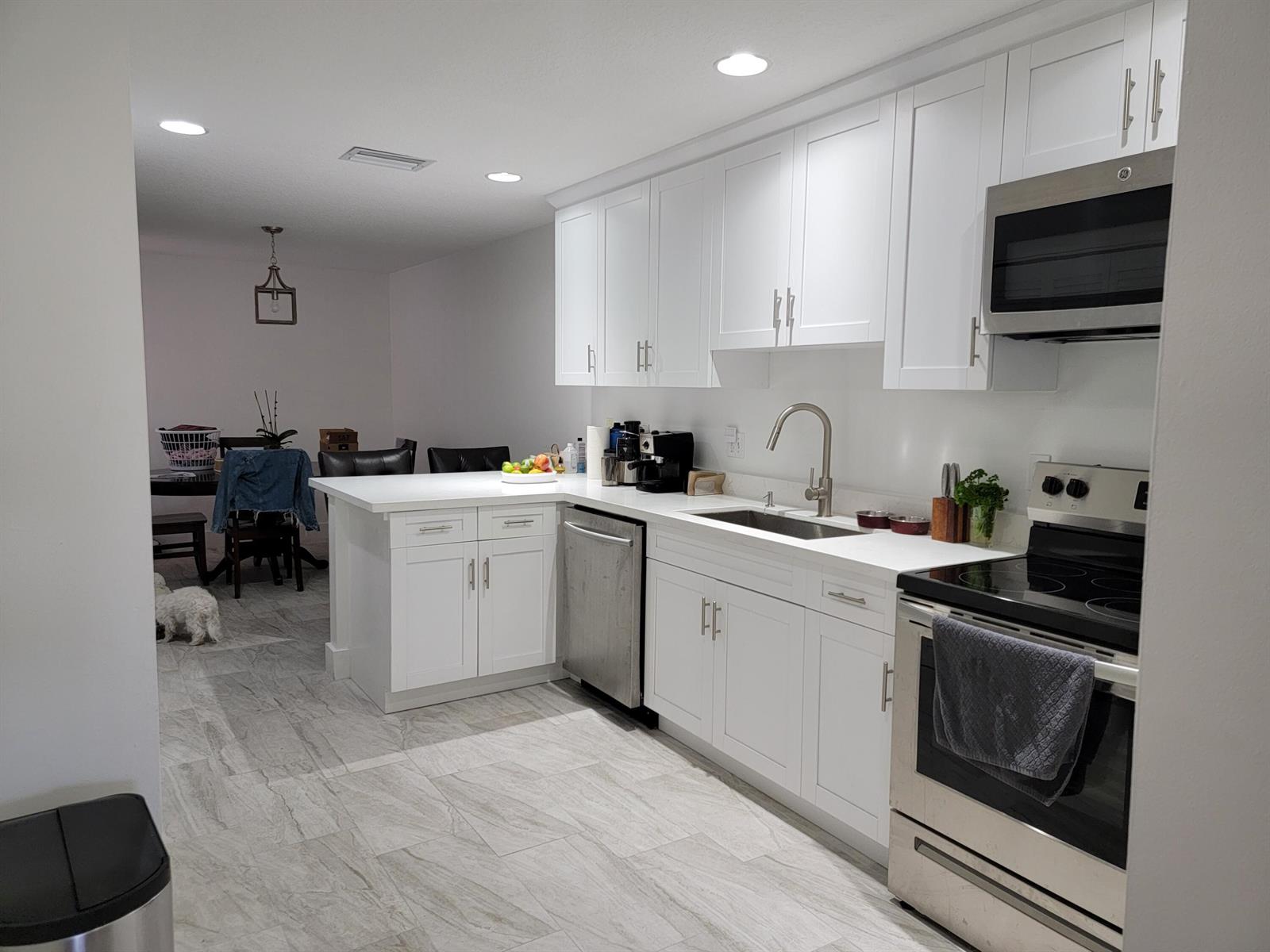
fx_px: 881
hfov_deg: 71.6
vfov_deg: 56.8
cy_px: 476
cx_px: 635
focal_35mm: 24
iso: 200
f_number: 1.8
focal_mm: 6.7
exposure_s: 1/119
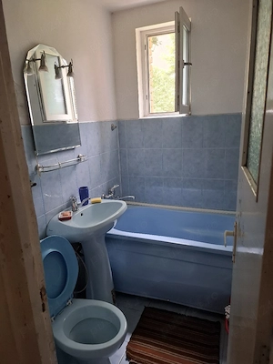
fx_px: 242
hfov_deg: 58.9
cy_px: 182
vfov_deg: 73.9
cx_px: 136
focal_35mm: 23
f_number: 1.8
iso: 200
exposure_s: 1/60.2
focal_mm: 5.54
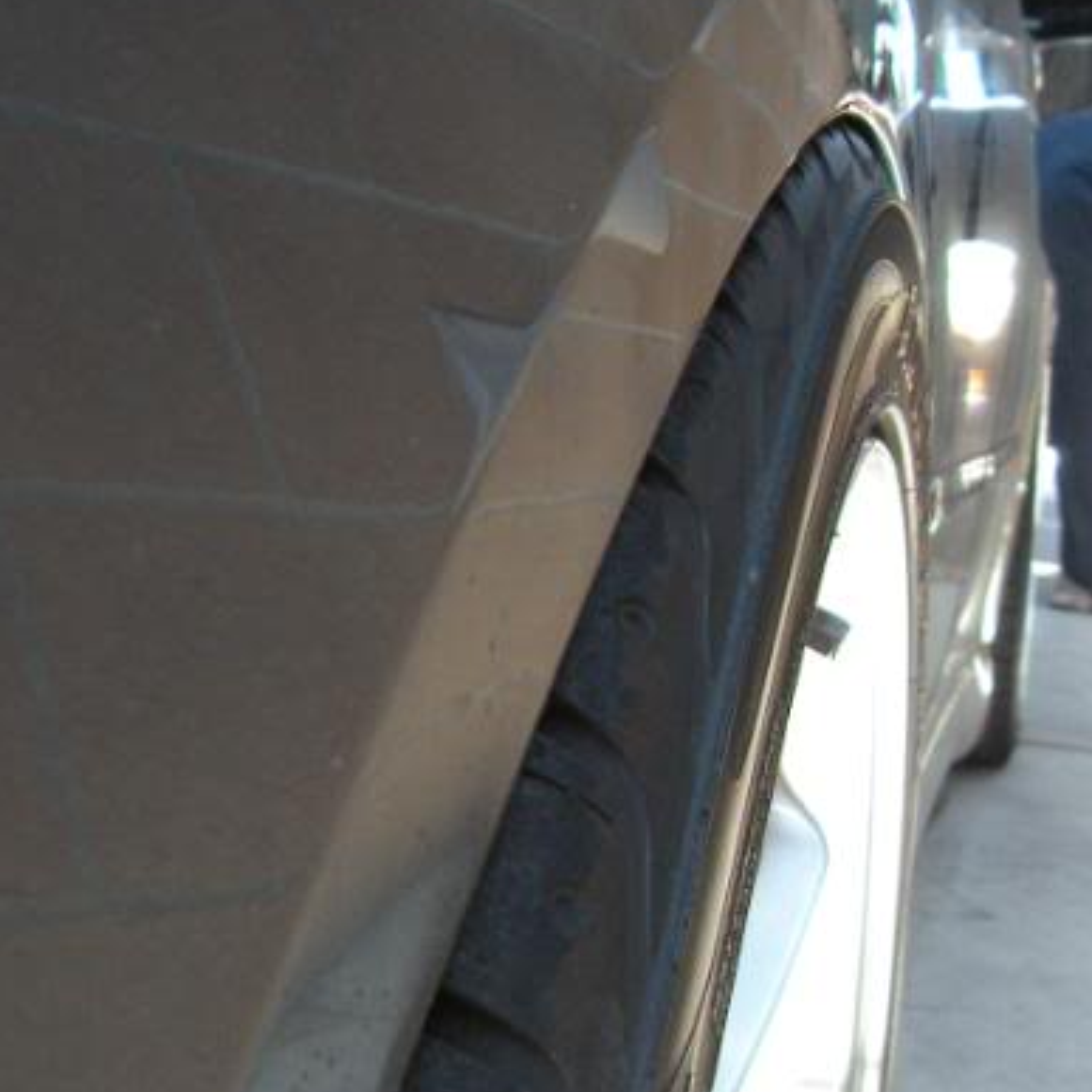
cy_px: 629
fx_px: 2284
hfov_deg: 26.6
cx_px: 285
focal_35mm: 64
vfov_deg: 26.9
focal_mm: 5.9
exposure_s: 1/47.1
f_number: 3.8
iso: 168
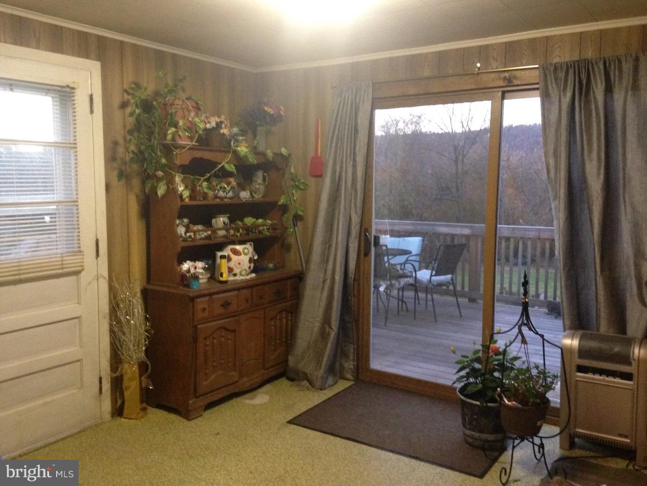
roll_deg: -0.8
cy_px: 243
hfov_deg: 55.4
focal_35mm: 33
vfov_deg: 42.9
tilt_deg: -6.2
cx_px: 324
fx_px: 617
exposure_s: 1/15
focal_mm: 4.12
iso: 500
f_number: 2.4
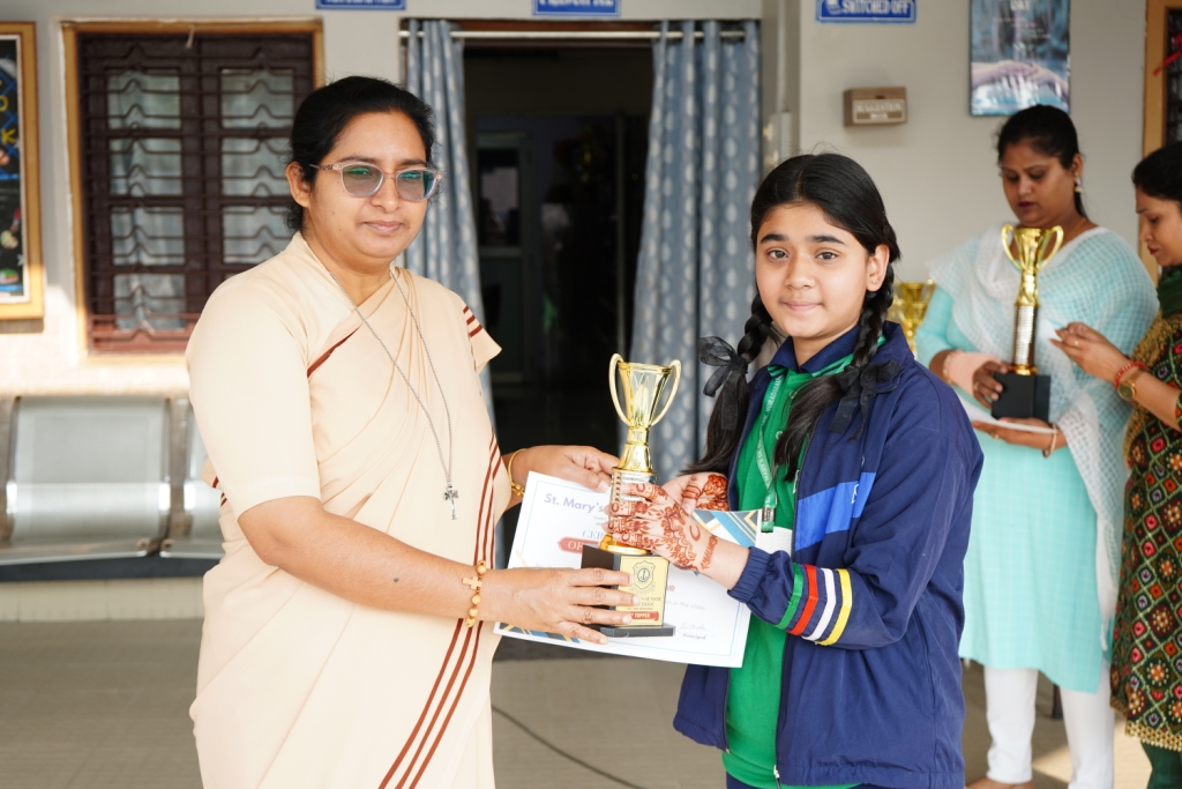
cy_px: 394
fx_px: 1642
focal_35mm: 50
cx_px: 591
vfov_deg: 27.0
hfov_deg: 39.6
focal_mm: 50
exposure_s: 1/60
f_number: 5.6
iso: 100
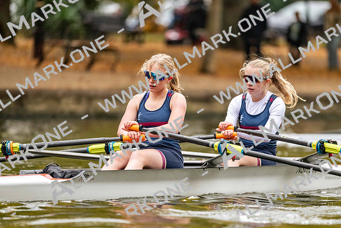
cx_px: 170
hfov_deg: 5.2
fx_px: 3790
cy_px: 114
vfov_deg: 3.4
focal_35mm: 400
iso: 4500
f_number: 4.5
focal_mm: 400
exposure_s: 1/2000
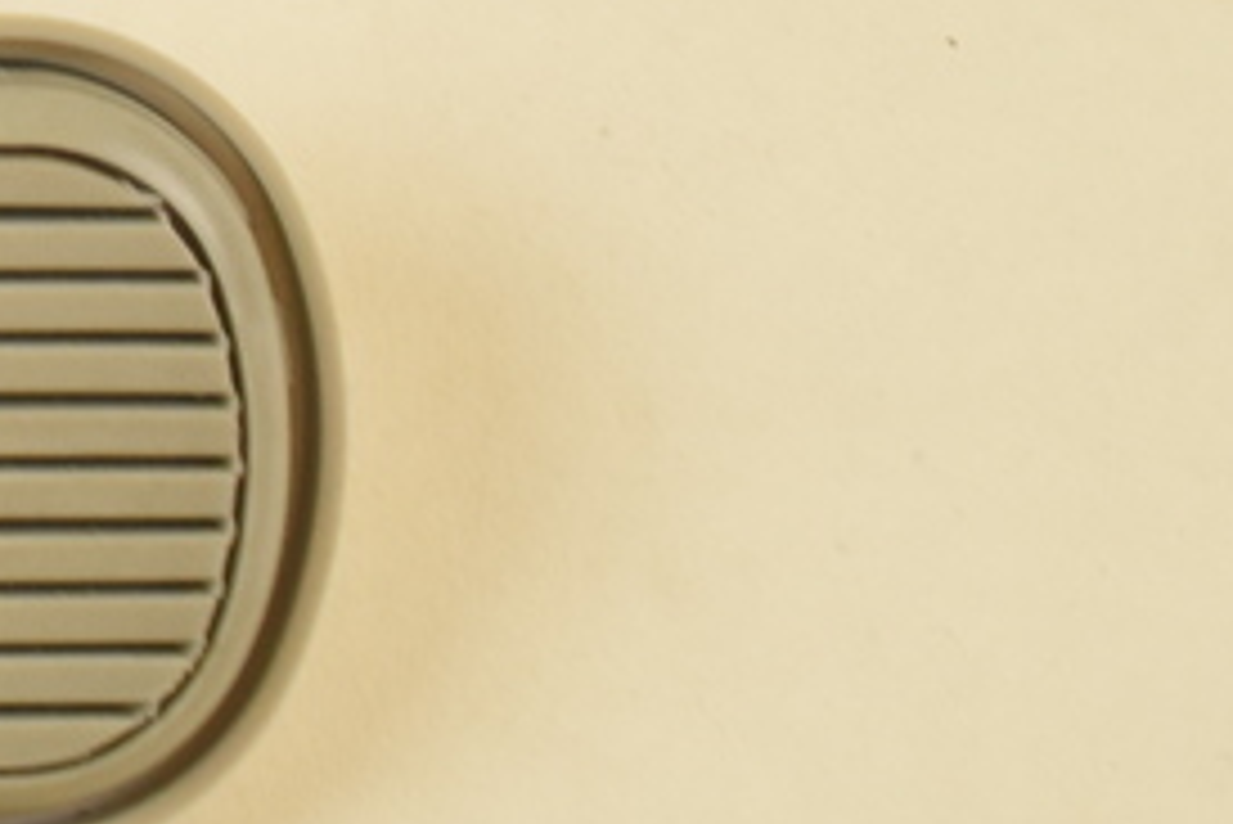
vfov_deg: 2.8
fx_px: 16514
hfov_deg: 4.2
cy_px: -1159
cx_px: -2128
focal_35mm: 482
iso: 320
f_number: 8
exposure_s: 1/50
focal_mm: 55
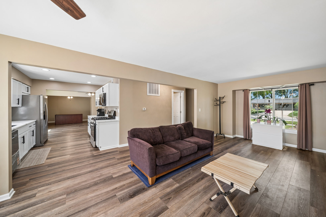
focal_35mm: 13
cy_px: 108
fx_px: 118
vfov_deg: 85.4
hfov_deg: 108.4
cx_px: 163
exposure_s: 1/40
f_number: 8
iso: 400
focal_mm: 13
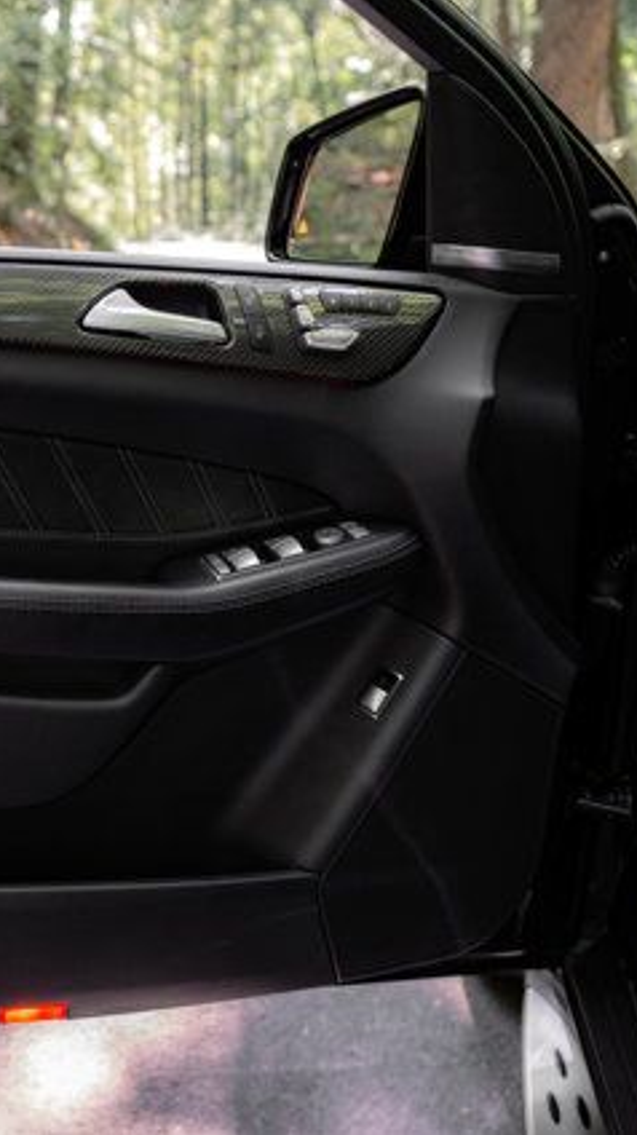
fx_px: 1143
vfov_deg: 52.8
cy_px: 566
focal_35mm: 38
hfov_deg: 29.5
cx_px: 29
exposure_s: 1/250
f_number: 2.8
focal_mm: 24
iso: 640
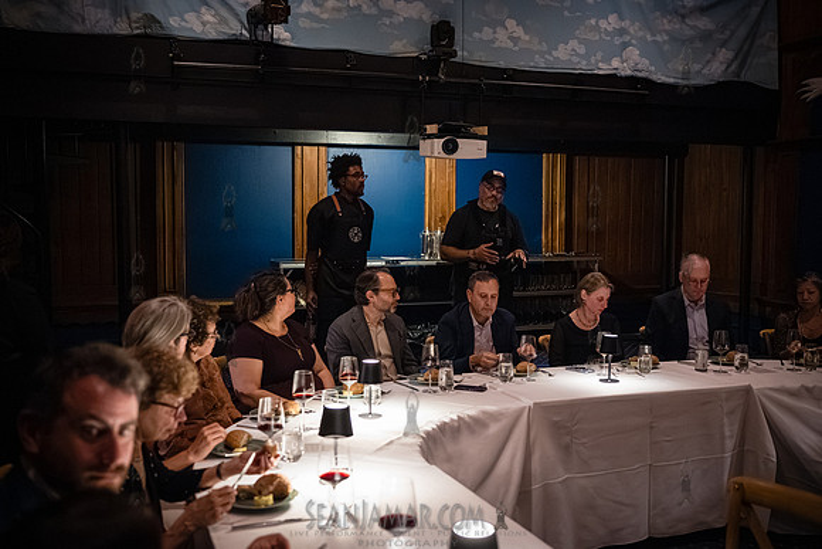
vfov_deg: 37.7
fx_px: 804
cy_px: 274
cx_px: 411
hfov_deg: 54.2
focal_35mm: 35
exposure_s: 1/160
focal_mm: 35
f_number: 2.8
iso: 12800
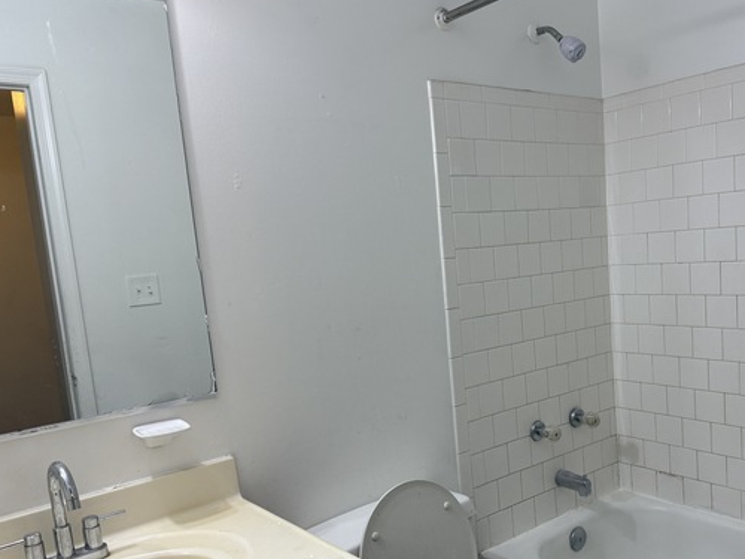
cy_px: 340
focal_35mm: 32
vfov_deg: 43.9
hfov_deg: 56.1
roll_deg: +3.7
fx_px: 689
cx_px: 466
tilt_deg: -7.9
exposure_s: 1/120
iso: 200
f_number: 1.78
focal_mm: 6.76
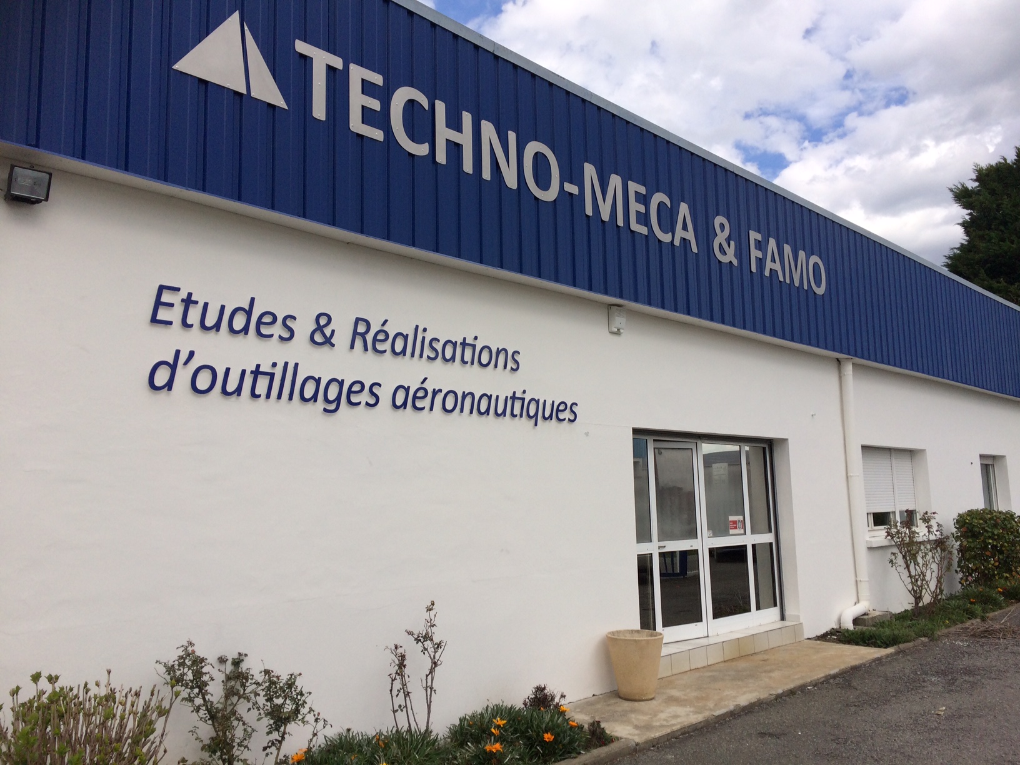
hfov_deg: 61.7
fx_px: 855
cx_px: 510
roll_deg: +2.5
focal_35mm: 29
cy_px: 382
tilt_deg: +6.0
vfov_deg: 48.2
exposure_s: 1/2283
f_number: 2.2
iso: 32
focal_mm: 4.15
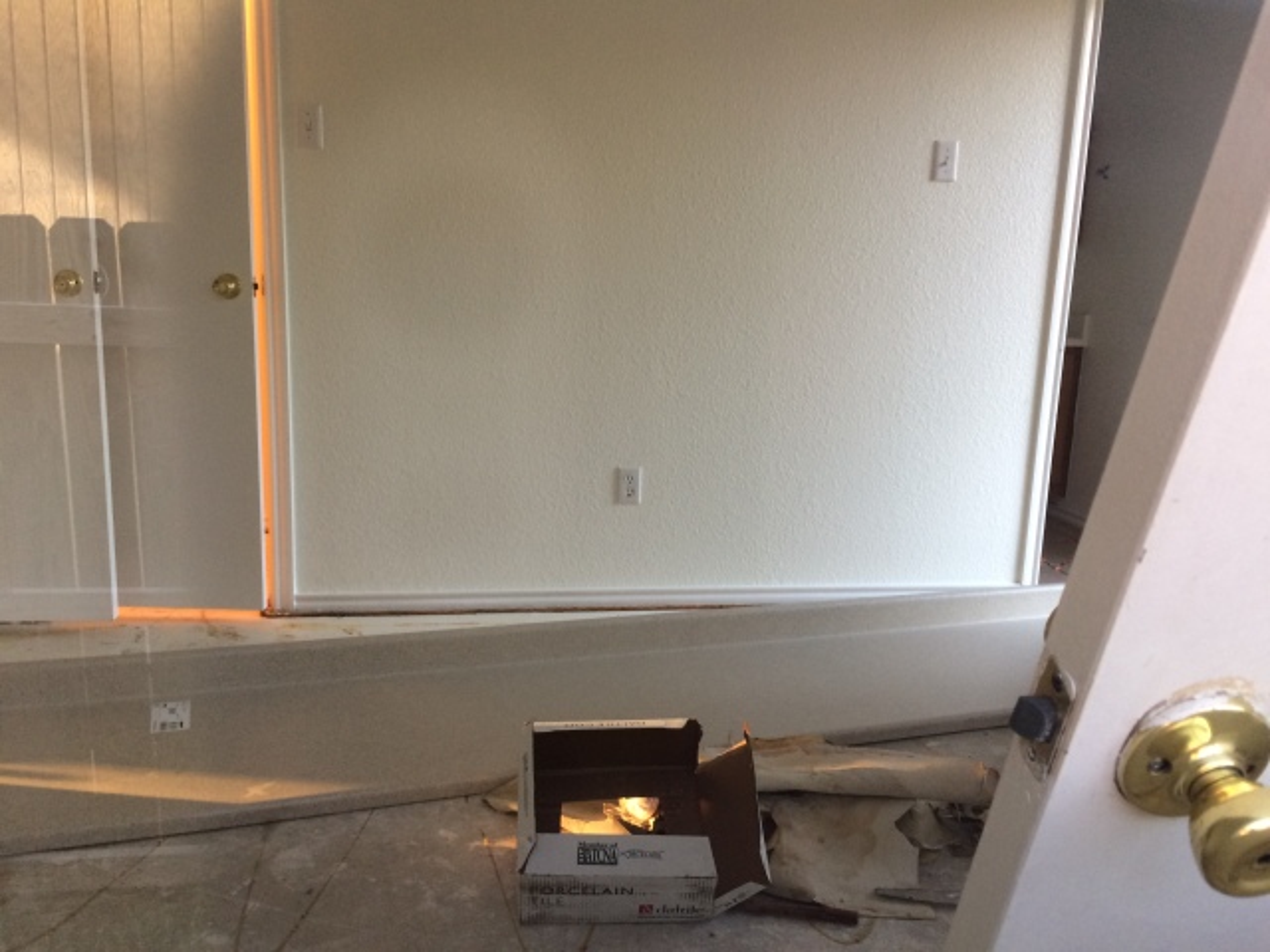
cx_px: 635
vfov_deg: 48.2
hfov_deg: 61.7
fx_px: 1064
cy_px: 476
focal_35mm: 29
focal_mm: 4.15
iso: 80
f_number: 2.2
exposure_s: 1/30
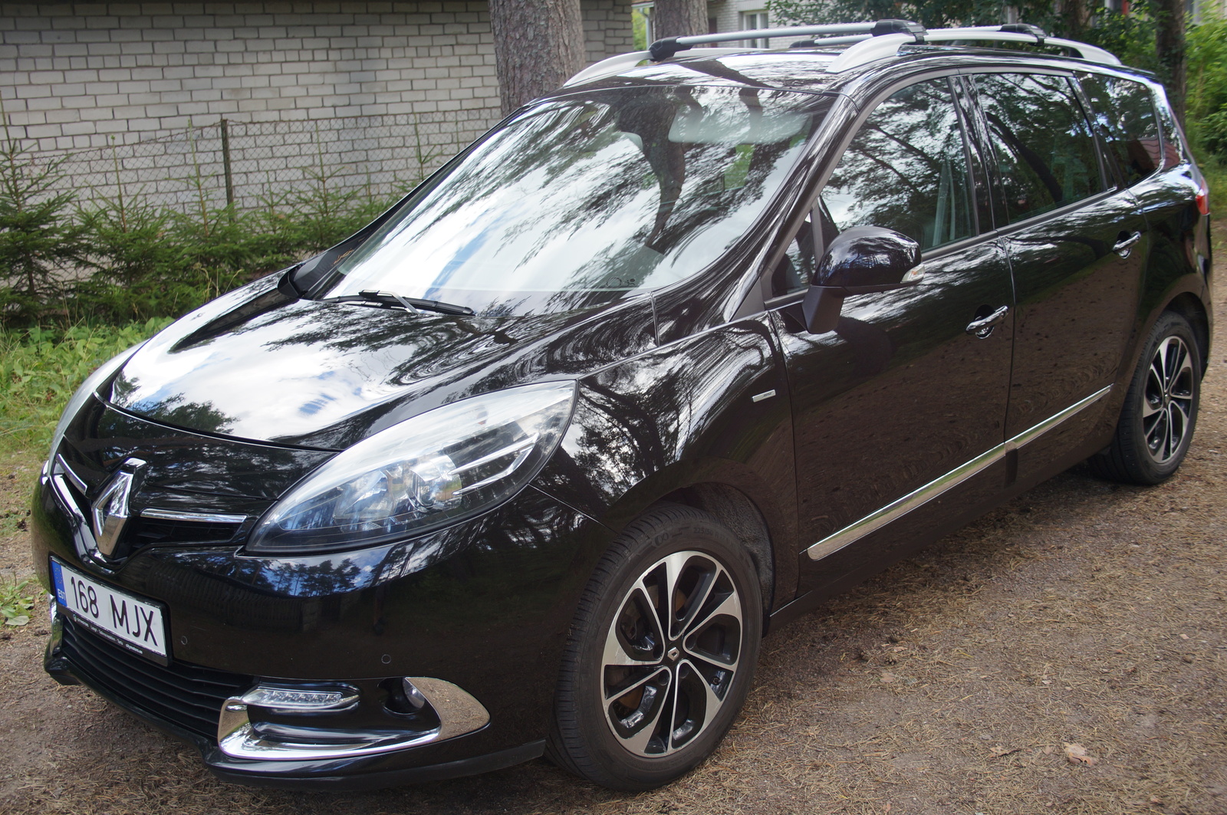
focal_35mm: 40
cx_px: 614
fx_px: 1379
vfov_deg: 32.9
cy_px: 408
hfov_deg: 48.0
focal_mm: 27
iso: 100
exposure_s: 1/80
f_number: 4.5
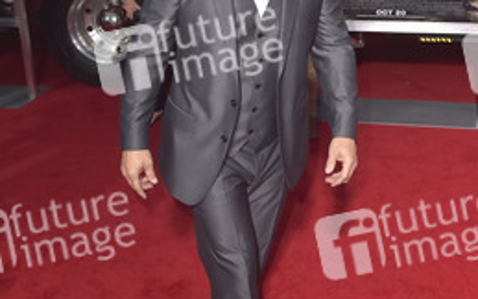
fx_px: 534
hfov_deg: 48.2
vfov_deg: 31.3
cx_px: 243
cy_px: 144
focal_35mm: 41
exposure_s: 1/320
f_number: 6.3
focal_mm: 26
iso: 500
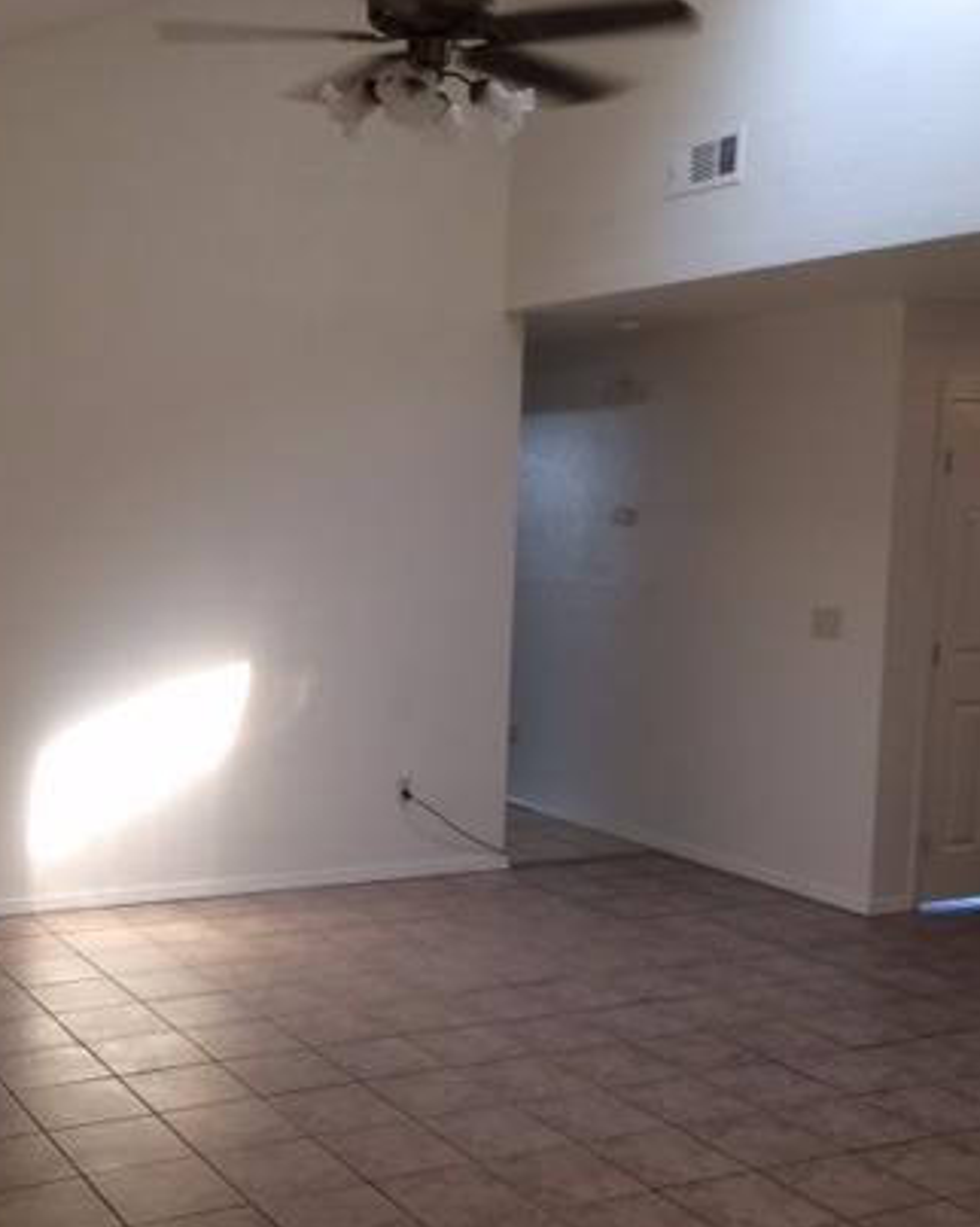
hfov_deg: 33.0
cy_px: 649
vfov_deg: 41.2
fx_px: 1633
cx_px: 298
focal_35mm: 45
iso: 50
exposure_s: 1/30
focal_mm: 4.15
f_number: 2.2
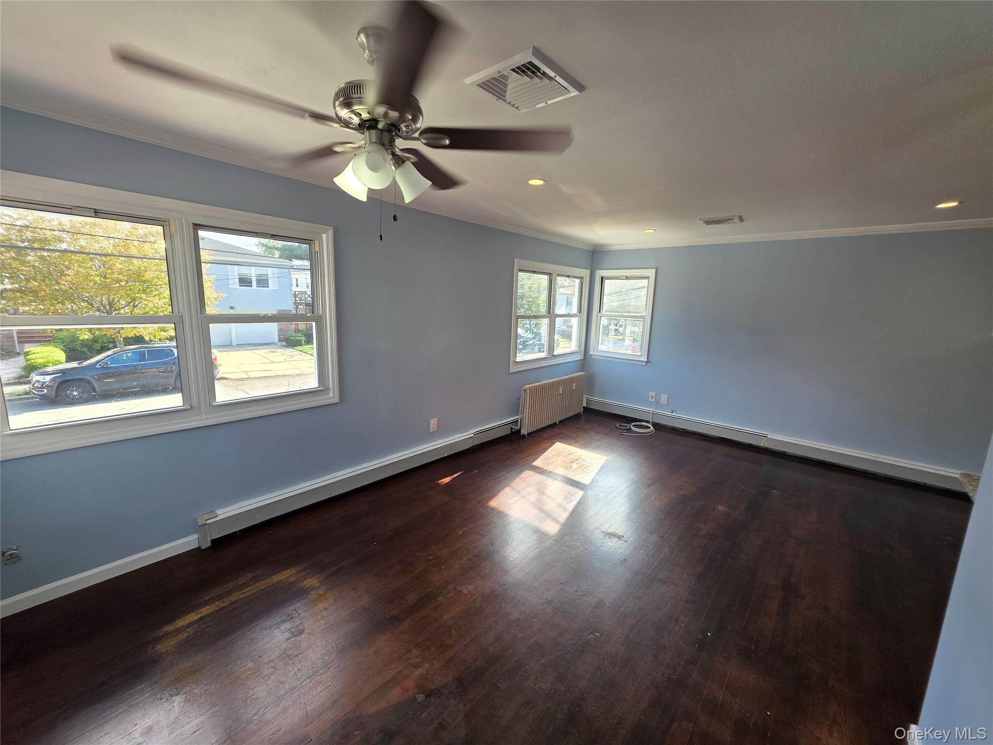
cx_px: 496
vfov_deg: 89.9
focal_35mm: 13
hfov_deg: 106.2
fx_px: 373
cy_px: 372
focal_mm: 2.2
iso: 40
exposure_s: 1/120
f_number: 1.9
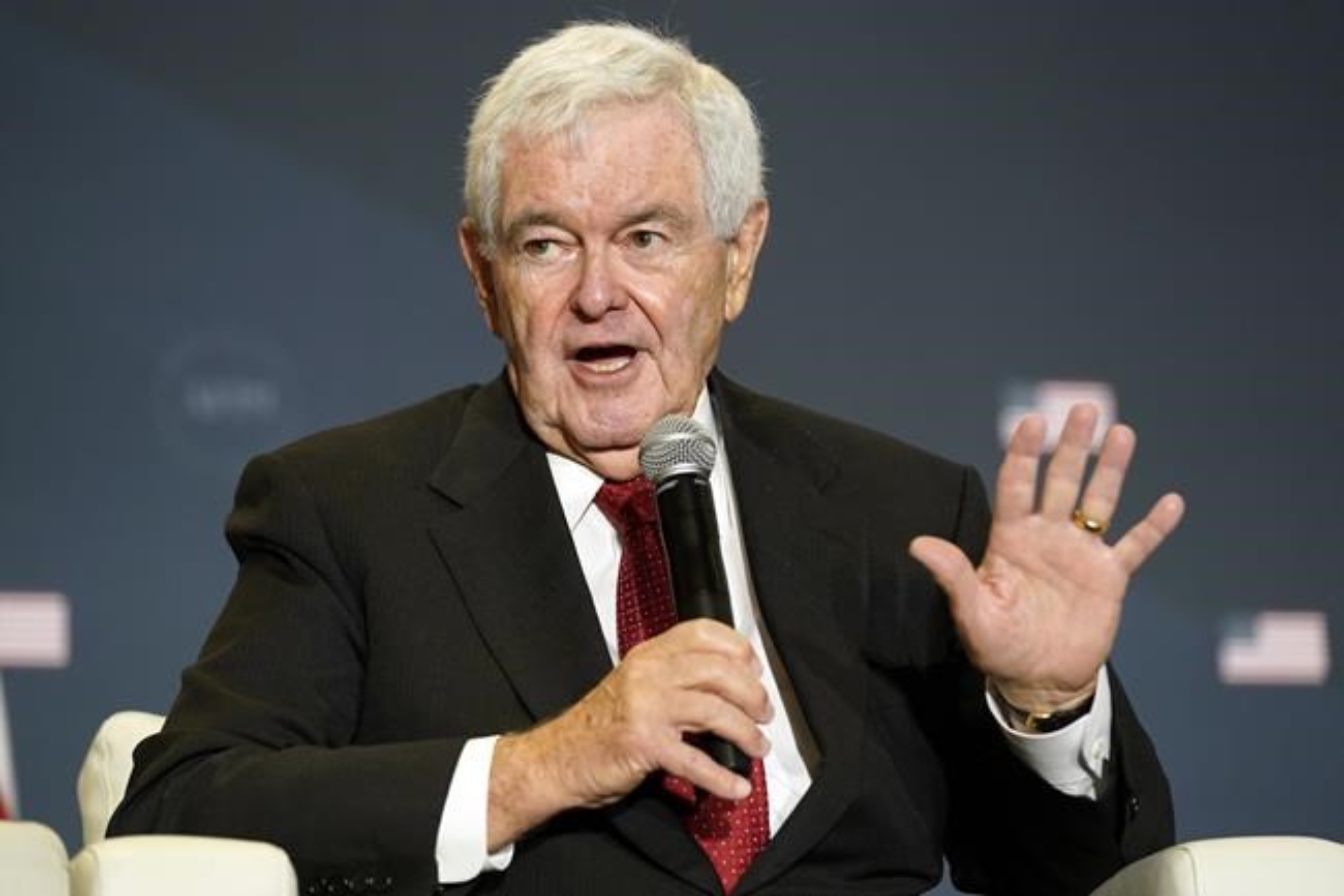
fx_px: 4404
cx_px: 672
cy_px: 448
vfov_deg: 11.6
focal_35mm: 118
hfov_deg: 17.4
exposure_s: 1/500
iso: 4000
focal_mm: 118
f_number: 3.2
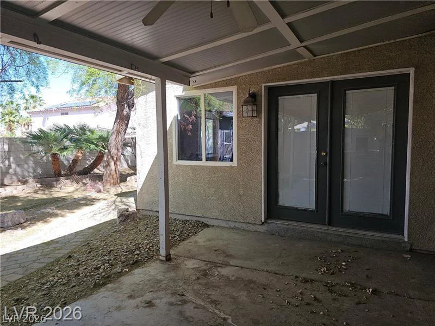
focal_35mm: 23
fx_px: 289
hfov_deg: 73.9
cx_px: 218
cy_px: 163
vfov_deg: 58.9
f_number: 1.7
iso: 10
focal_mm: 6.3
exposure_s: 1/129
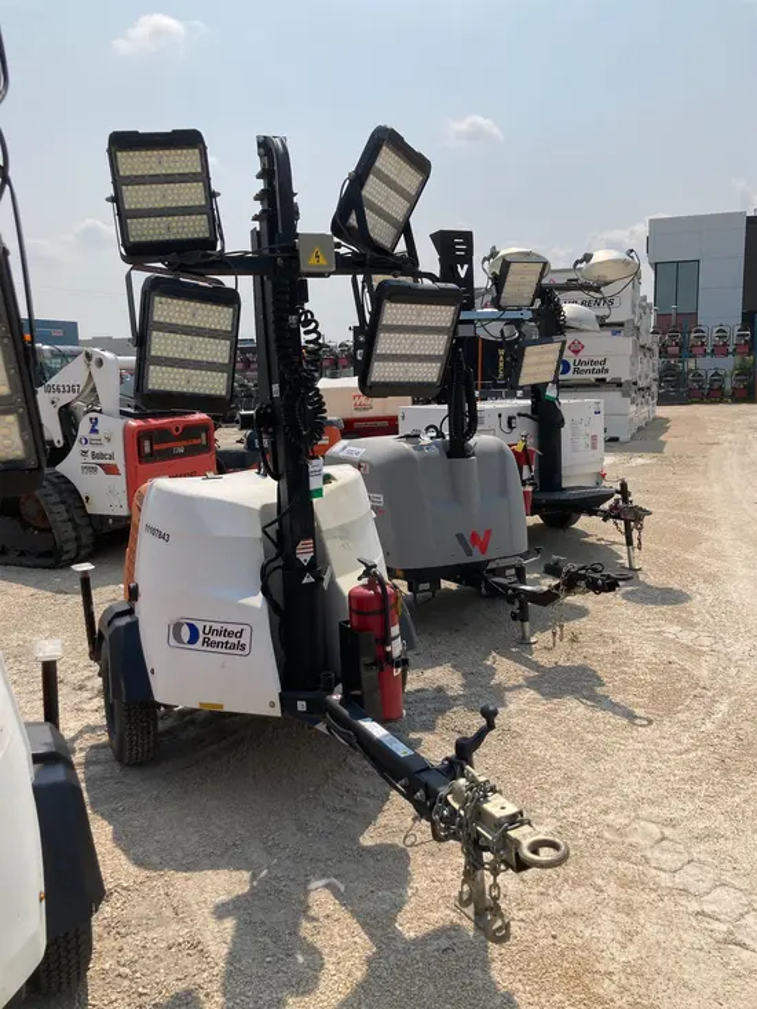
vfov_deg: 63.4
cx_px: 378
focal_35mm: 28
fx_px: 816
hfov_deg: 49.8
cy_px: 504
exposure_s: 1/3690
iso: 20
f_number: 1.8
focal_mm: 3.99
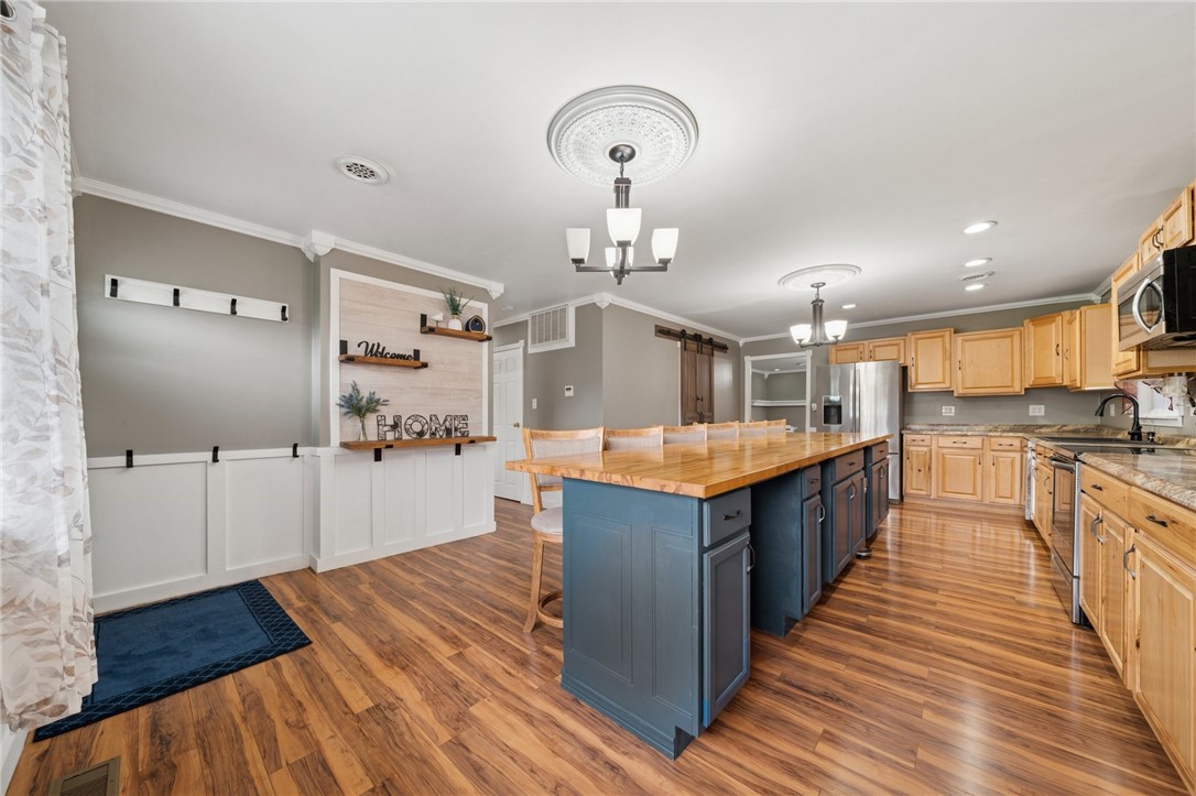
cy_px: 398
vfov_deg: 89.9
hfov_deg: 112.6
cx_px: 598
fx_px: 398
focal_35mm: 12
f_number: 11
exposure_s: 1/2.5
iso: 125
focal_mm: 12
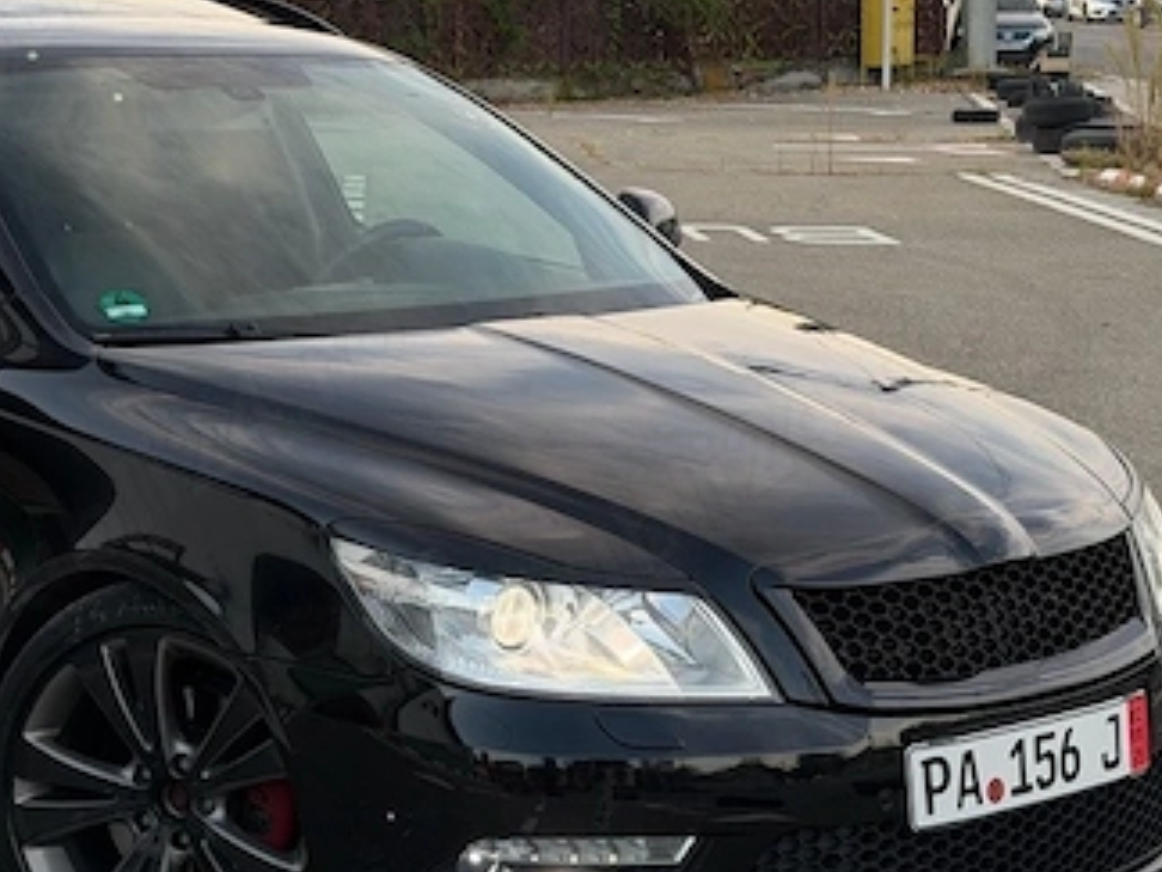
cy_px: 495
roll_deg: +0.8
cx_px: 316
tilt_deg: -9.6
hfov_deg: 21.8
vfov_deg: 16.6
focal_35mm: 89
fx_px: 2988
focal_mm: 6.76
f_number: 1.78
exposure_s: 1/439
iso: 64
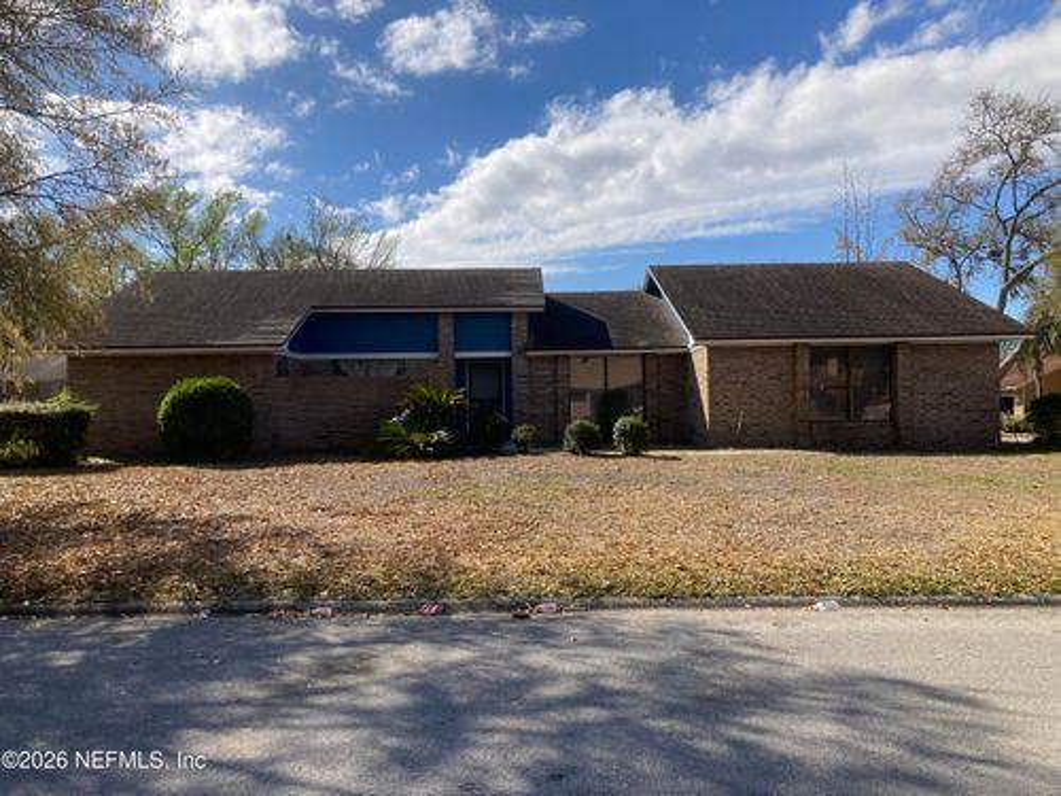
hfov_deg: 63.4
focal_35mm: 28
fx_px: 858
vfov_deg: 49.7
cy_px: 398
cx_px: 530
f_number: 1.8
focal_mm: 3.99
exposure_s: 1/2558
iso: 20
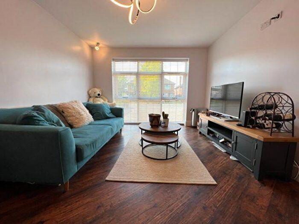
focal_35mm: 13
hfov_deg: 106.2
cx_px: 150
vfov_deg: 89.9
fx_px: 112
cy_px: 112
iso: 40
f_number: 1.8
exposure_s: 1/100
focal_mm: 1.57
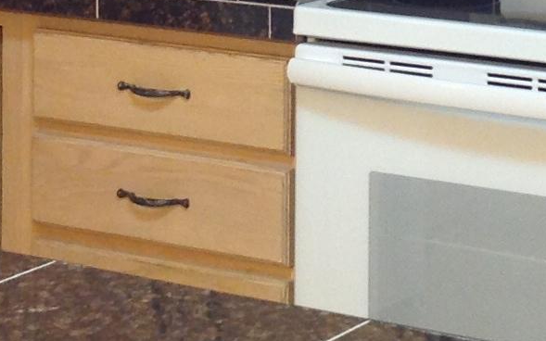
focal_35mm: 163
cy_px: -227
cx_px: 462
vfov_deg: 7.8
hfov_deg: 12.8
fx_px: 2425
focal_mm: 4.28
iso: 100
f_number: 2.4
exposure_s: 1/15
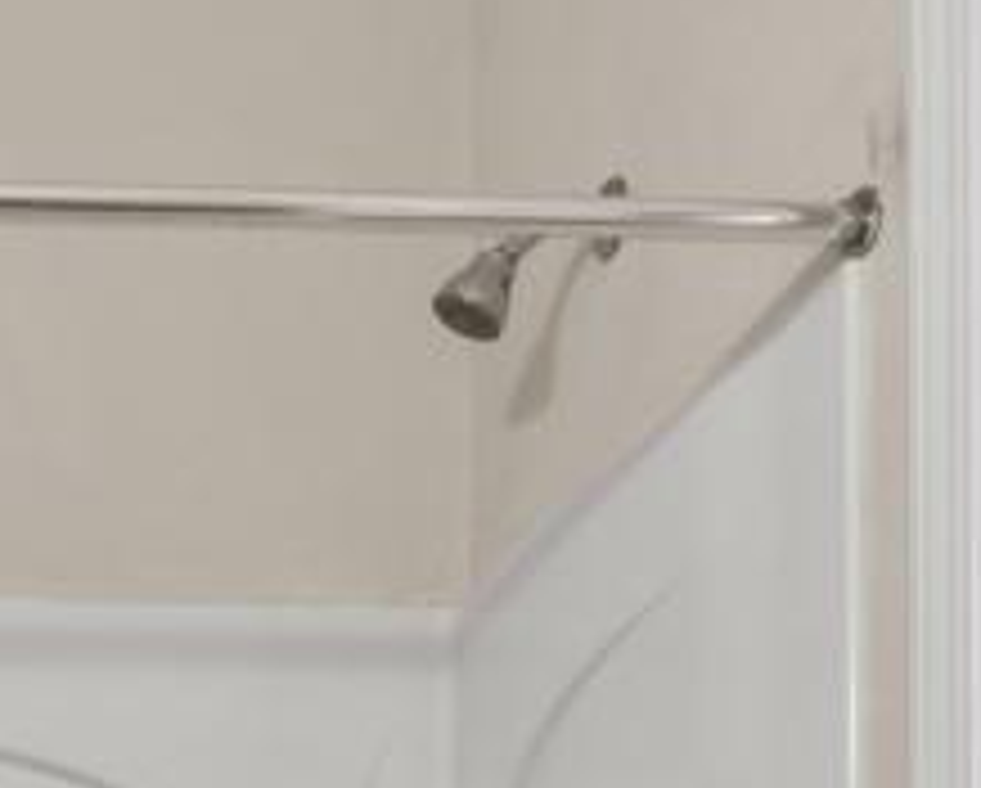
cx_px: -184
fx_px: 1919
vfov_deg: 18.7
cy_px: 1369
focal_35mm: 66
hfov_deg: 25.8
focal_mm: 16
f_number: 8
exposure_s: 1/4
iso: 320
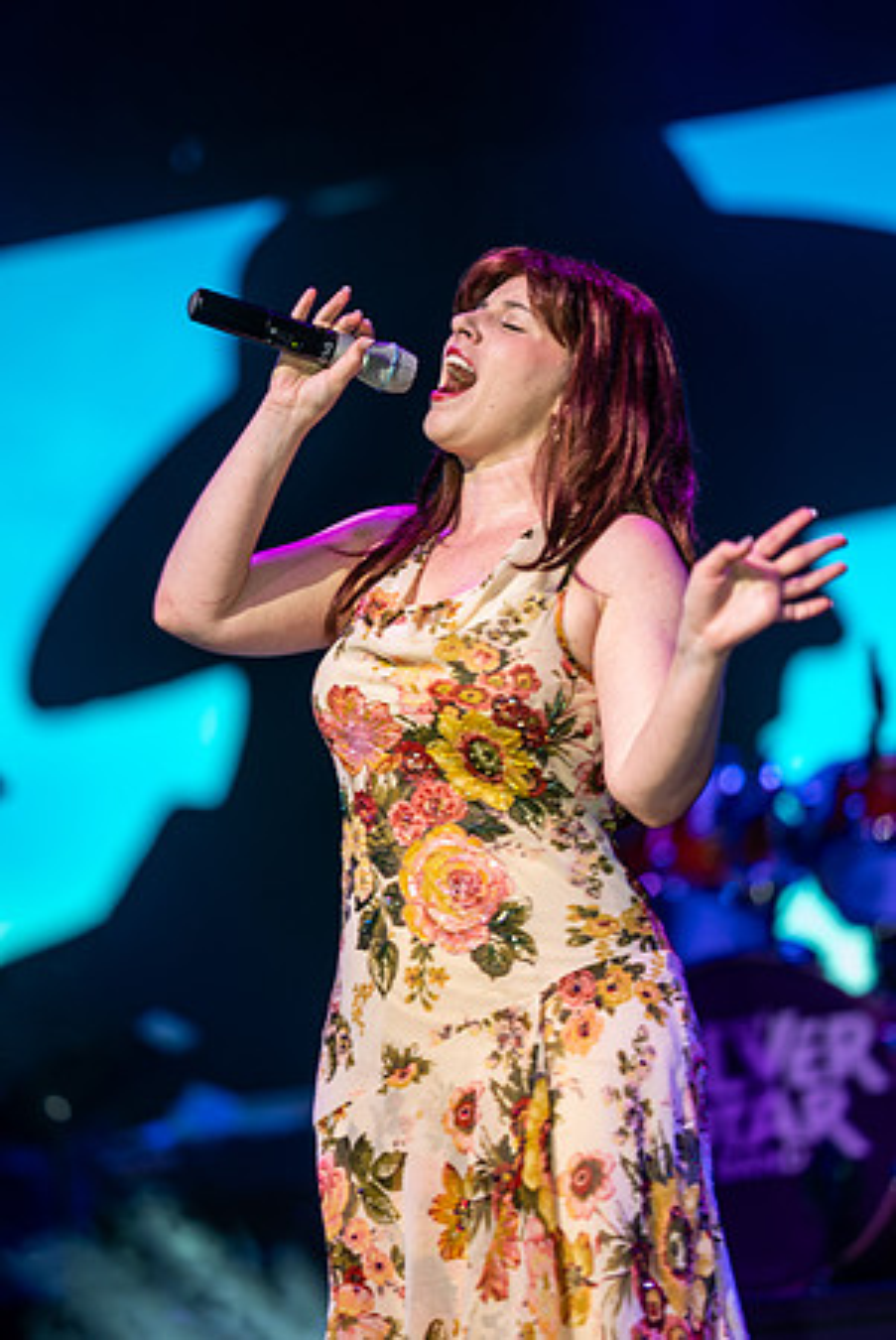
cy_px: 670
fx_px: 5028
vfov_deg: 15.2
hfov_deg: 10.2
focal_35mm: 135
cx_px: 448
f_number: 1.8
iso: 500
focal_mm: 135
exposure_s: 1/250
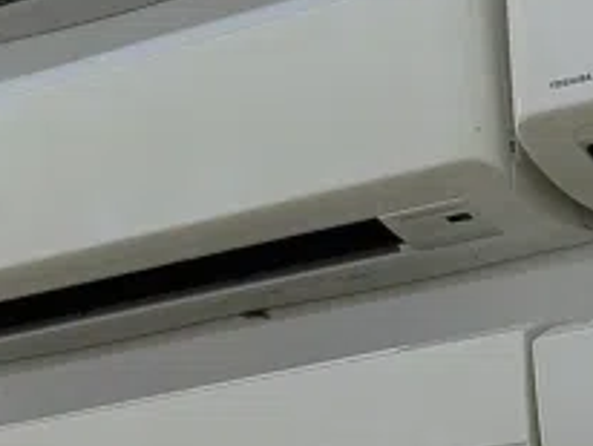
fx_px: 2212
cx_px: 239
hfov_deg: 15.3
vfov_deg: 11.5
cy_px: 240
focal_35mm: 129
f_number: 1.8
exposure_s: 1/100
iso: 160
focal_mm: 4.05
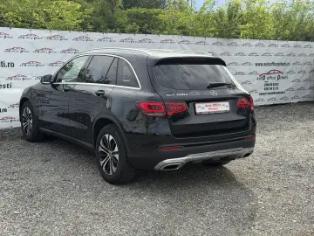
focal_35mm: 48
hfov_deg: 39.7
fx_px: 435
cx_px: 157
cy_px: 118
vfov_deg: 30.3
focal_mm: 6.76
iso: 80
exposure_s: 1/2494
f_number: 1.78
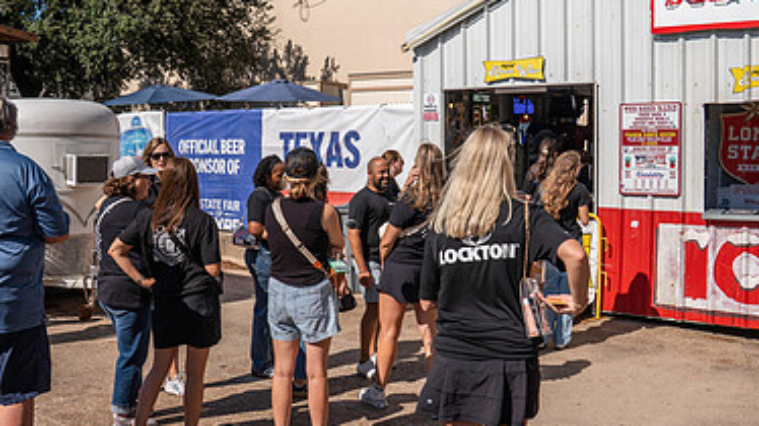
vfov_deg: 30.3
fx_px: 785
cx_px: 353
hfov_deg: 51.6
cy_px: 167
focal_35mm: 39
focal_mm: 24
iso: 100
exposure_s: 1/1600
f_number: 4.5
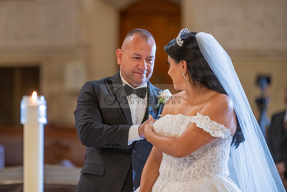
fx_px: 1797
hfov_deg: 9.1
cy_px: 84
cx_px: 125
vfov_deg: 6.1
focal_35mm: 225
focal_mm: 200
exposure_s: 1/100
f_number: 2.8
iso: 1000
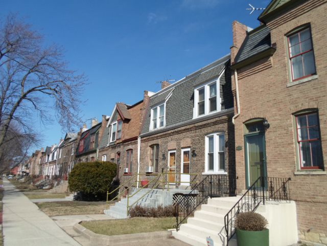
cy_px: 123
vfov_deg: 54.9
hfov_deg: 69.4
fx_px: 236
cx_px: 164
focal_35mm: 25
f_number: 2.5
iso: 80
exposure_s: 1/1500
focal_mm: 4.5
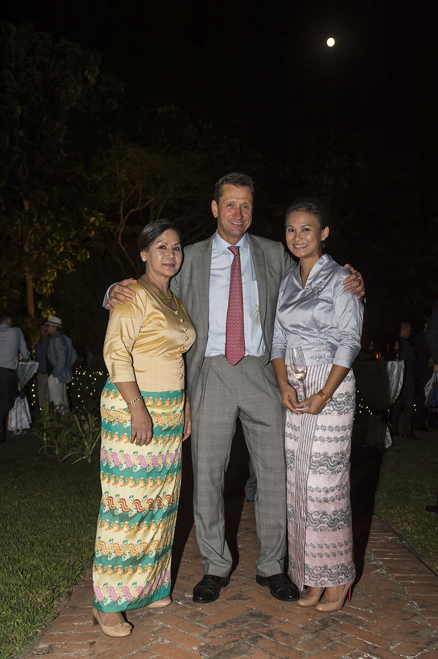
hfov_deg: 42.3
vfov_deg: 60.3
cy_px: 330
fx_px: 566
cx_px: 219
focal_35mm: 31
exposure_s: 1/60
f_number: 5.6
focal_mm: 31
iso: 400
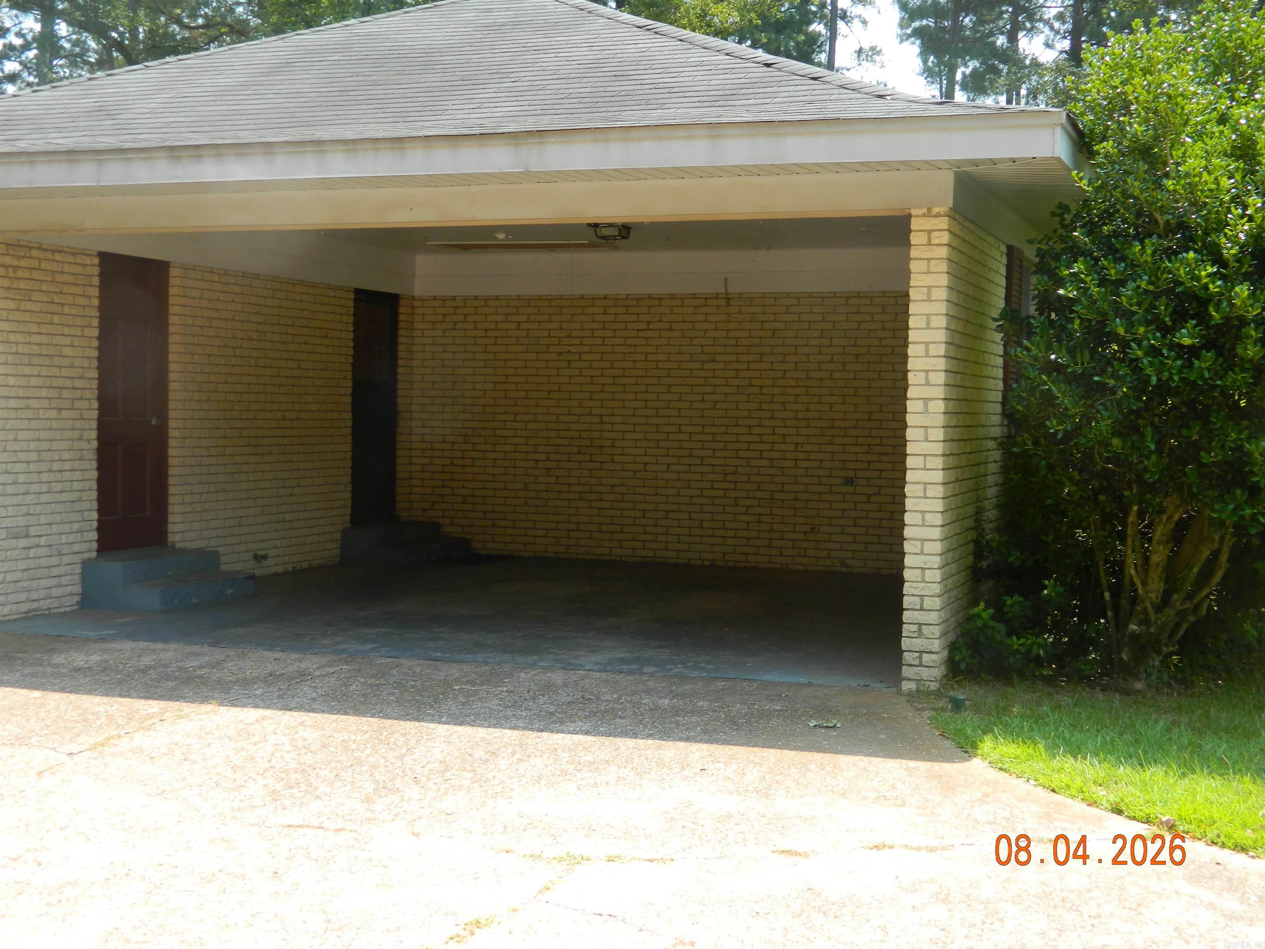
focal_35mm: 47
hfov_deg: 40.4
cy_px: 474
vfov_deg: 30.9
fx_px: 1718
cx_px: 632
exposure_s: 1/200
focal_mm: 8.4
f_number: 3.6
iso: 80
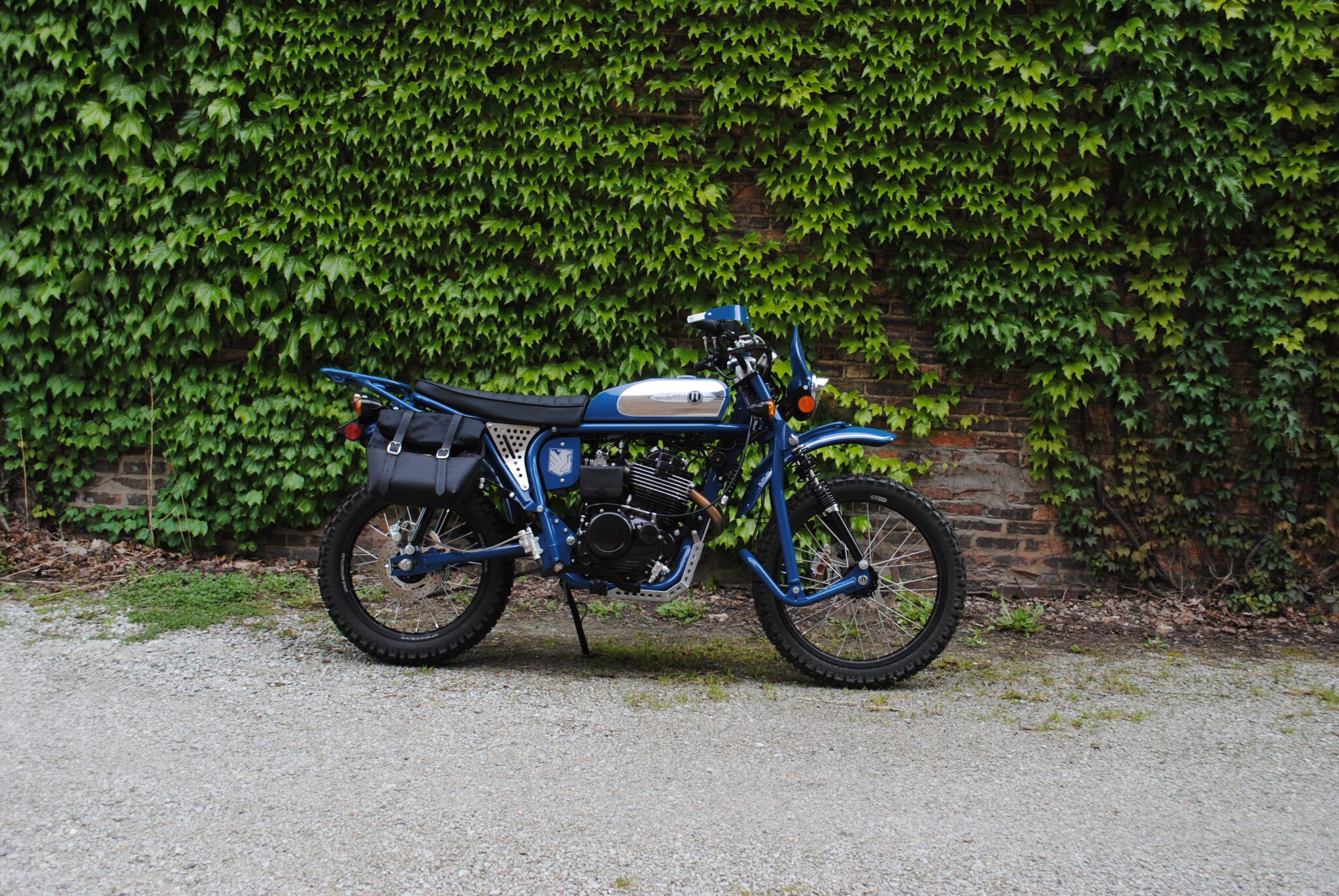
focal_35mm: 33
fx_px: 1229
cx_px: 670
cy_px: 448
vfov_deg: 40.1
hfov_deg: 57.2
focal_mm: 22
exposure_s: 1/125
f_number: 5.6
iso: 125
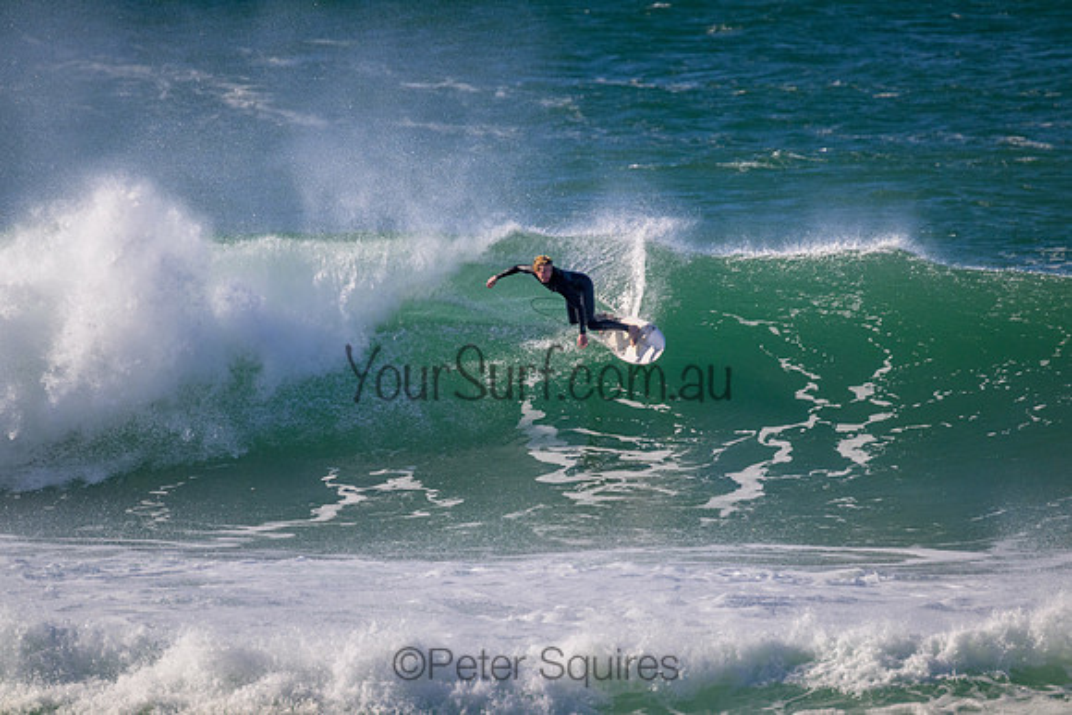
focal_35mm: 800
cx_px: 536
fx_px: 23827
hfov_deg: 2.6
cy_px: 358
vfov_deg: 1.7
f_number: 11
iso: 1250
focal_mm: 800
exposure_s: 1/2000
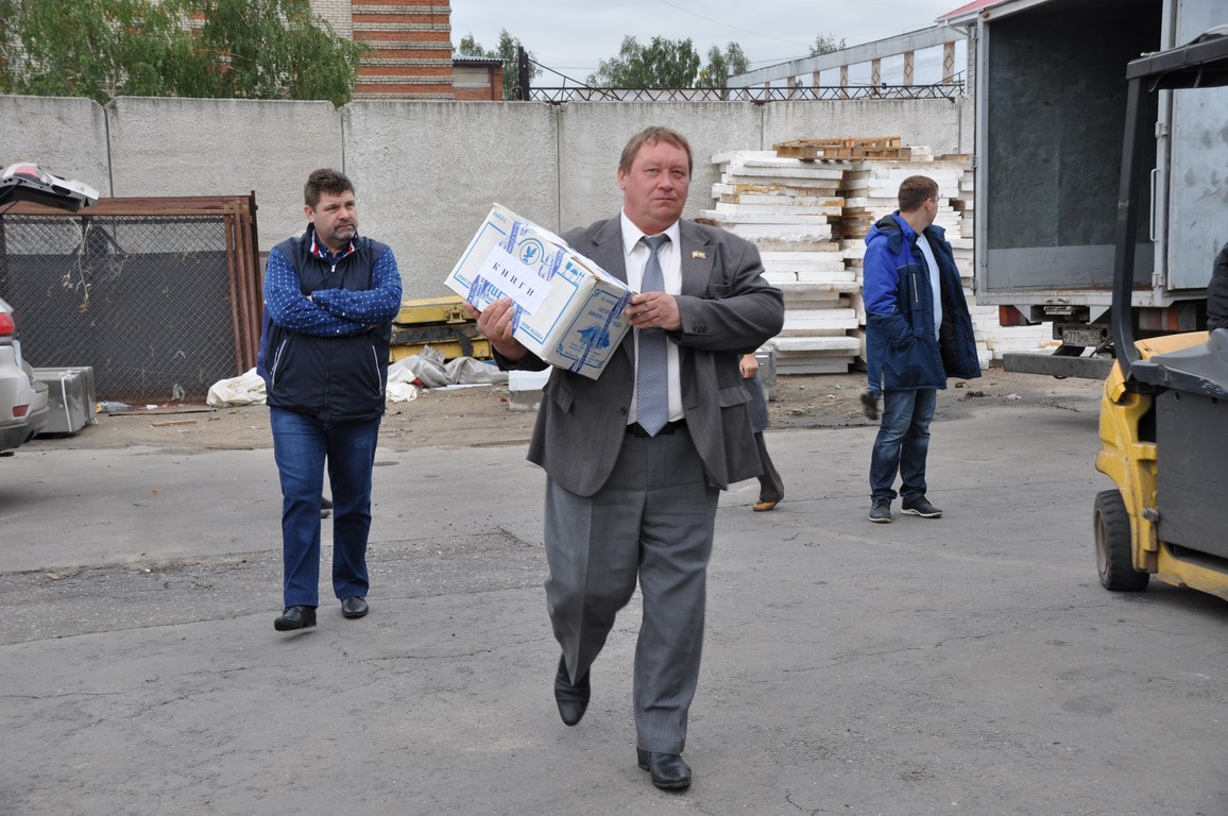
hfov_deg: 41.2
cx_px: 614
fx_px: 1635
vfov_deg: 28.0
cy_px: 408
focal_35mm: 48
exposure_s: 1/60
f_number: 8
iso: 200
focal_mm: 32
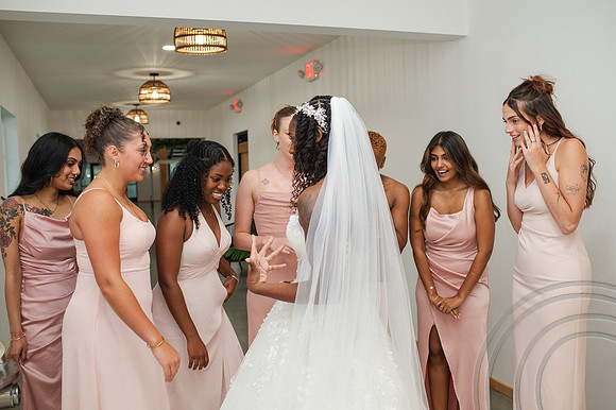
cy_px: 205
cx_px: 308
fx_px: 599
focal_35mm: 35
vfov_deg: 37.8
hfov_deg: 54.5
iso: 800
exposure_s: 1/200
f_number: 3.2
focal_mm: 35
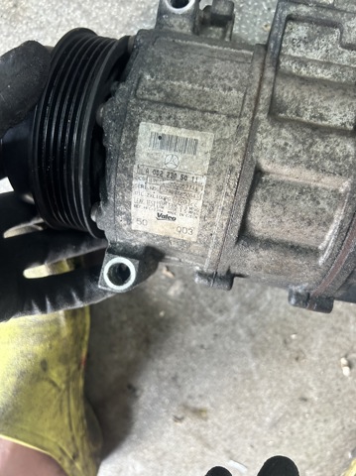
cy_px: 238
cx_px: 178
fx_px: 357
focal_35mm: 26
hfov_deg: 53.0
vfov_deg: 67.4
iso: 125
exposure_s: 1/121
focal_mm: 5.7
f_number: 1.5
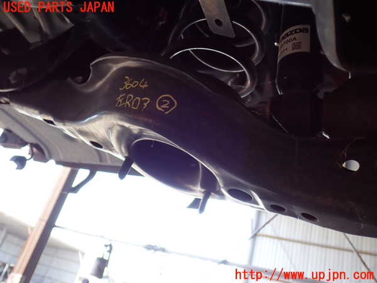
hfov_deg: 56.8
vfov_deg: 44.2
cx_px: 188
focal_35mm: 32
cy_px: 142
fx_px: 349
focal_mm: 5.79
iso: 100
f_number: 2.4
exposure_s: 1/100
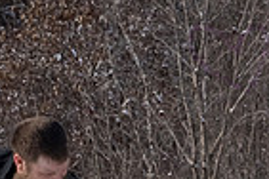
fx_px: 3713
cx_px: 381
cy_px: 320
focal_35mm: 497
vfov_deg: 2.8
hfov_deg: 4.1
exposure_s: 1/1000
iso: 640
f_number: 14
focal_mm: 80
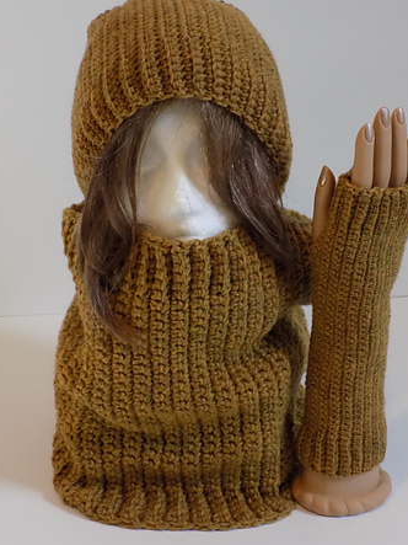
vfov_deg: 20.2
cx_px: 224
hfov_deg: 15.2
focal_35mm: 97
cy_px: 249
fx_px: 1525
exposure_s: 1/25
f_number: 4.4
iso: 400
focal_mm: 15.3
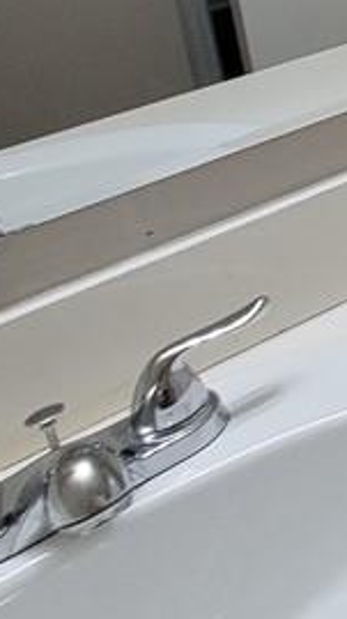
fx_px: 885
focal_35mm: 54
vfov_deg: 29.4
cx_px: 1128
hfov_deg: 10.5
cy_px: -223
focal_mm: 2.2
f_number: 2.2
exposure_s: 1/40
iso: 320
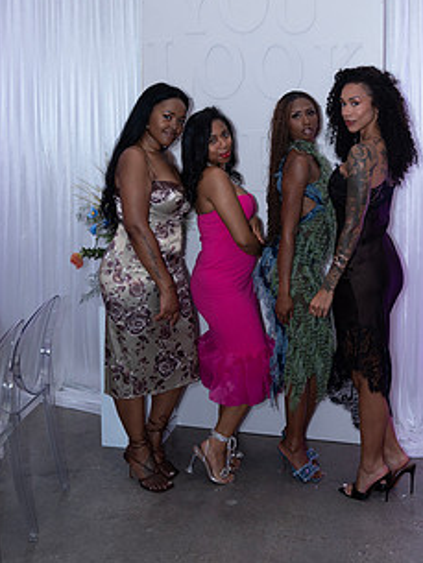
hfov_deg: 32.7
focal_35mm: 44
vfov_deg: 41.9
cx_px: 273
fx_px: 716
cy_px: 153
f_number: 3.5
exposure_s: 1/125
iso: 800
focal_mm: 31
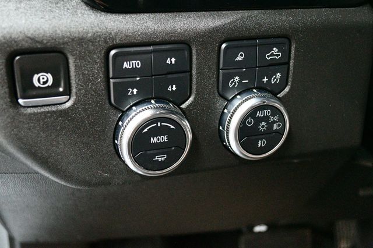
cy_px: 124
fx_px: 445
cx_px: 186
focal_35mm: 43
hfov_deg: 45.5
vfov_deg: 31.2
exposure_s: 1/40
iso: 12800
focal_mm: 29
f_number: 4.5
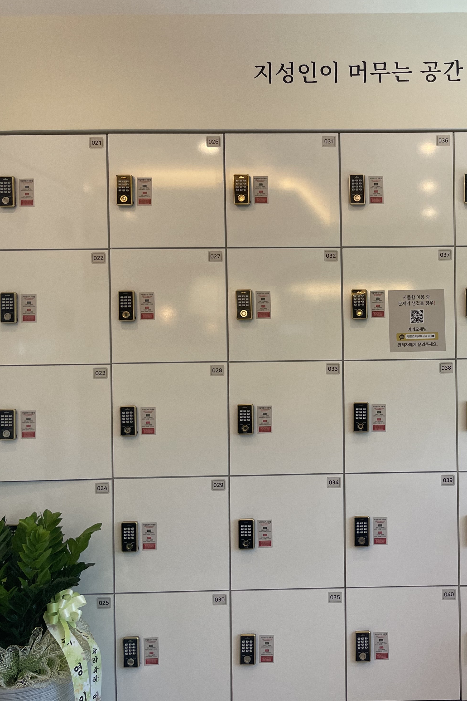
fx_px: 720
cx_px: 435
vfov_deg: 51.9
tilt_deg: -1.1
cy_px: 356
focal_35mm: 37
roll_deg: +0.9
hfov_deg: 33.7
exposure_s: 1/120
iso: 64
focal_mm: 4.2
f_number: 1.6
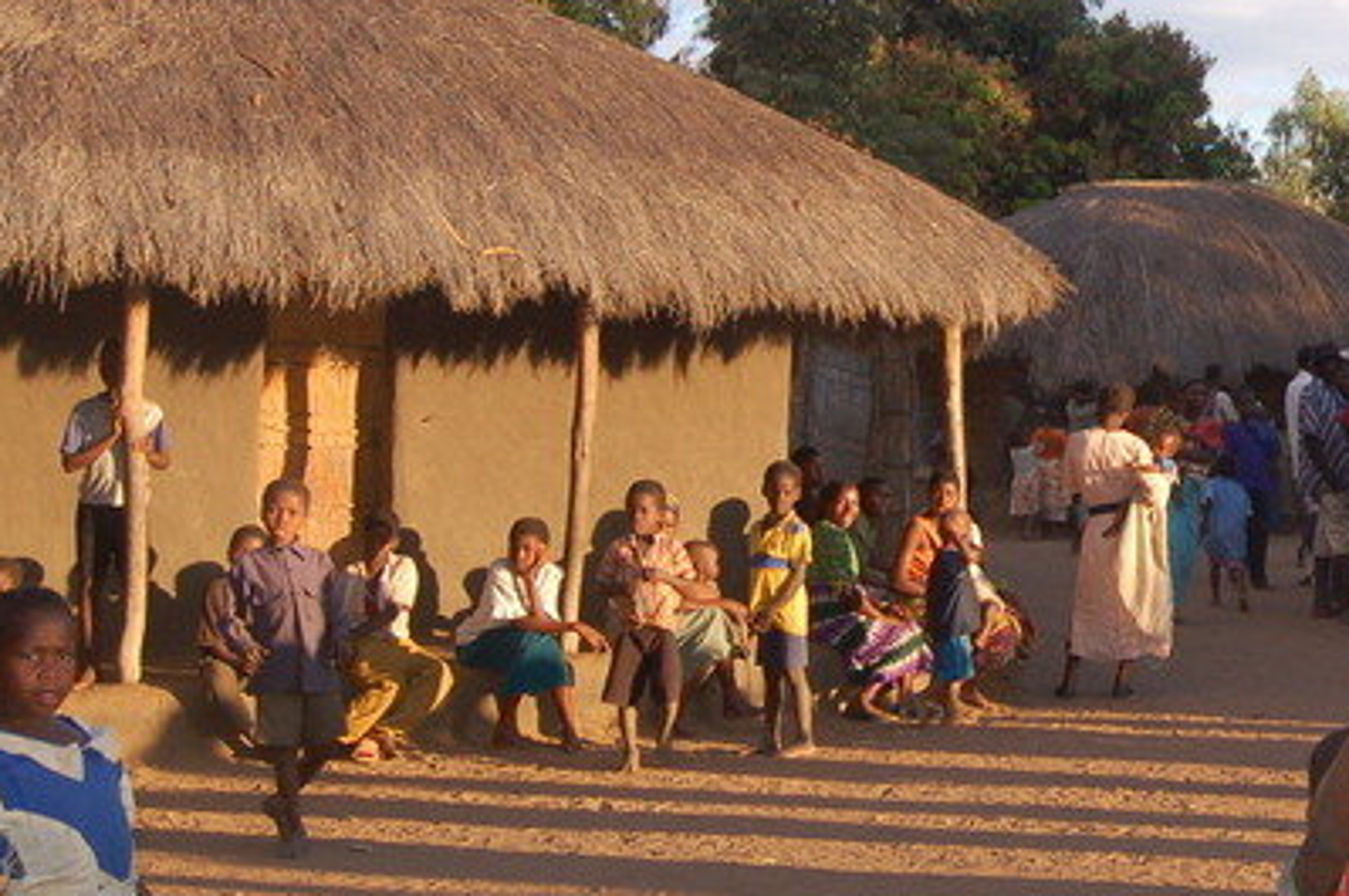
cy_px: 262
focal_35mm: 77
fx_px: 2882
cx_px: 1400
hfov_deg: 24.9
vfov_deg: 17.6
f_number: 4.5
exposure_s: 1/500
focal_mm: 20
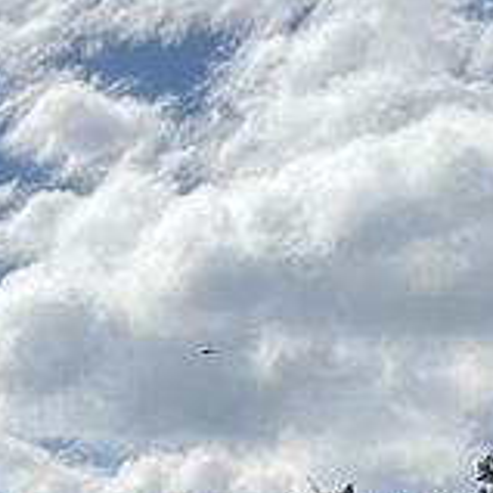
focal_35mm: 192
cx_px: -412
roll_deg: -0.3
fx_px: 3094
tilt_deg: -2.0
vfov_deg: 8.4
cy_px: 1122
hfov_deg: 8.7
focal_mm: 6.86
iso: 80
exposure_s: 1/12048
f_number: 1.78
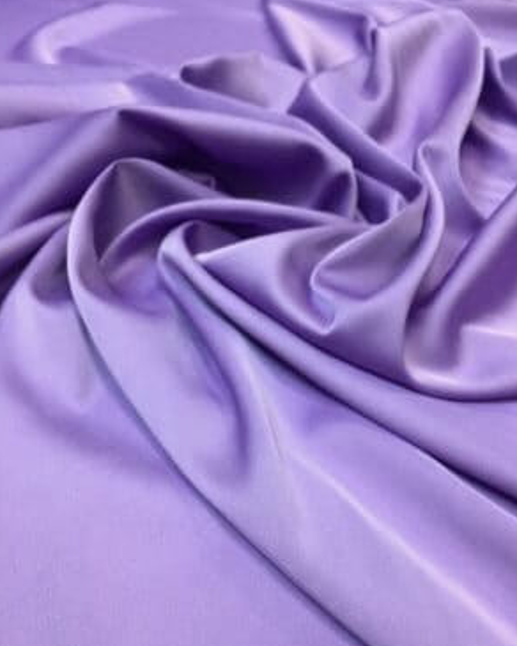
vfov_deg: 57.1
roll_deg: +0.7
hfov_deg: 47.1
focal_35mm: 31
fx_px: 593
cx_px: 260
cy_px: 347
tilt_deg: -44.6
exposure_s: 1/33
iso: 50
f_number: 2.2
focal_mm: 4.15
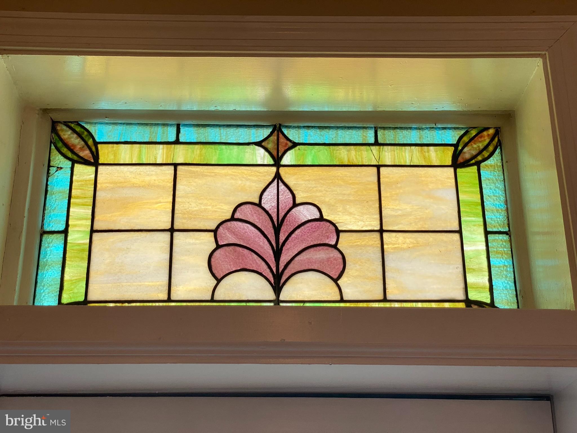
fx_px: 867
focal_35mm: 52
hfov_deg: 36.8
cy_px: 216
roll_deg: -0.5
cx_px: 288
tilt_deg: +22.4
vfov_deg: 28.0
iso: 80
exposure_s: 1/120
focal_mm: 6
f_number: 2
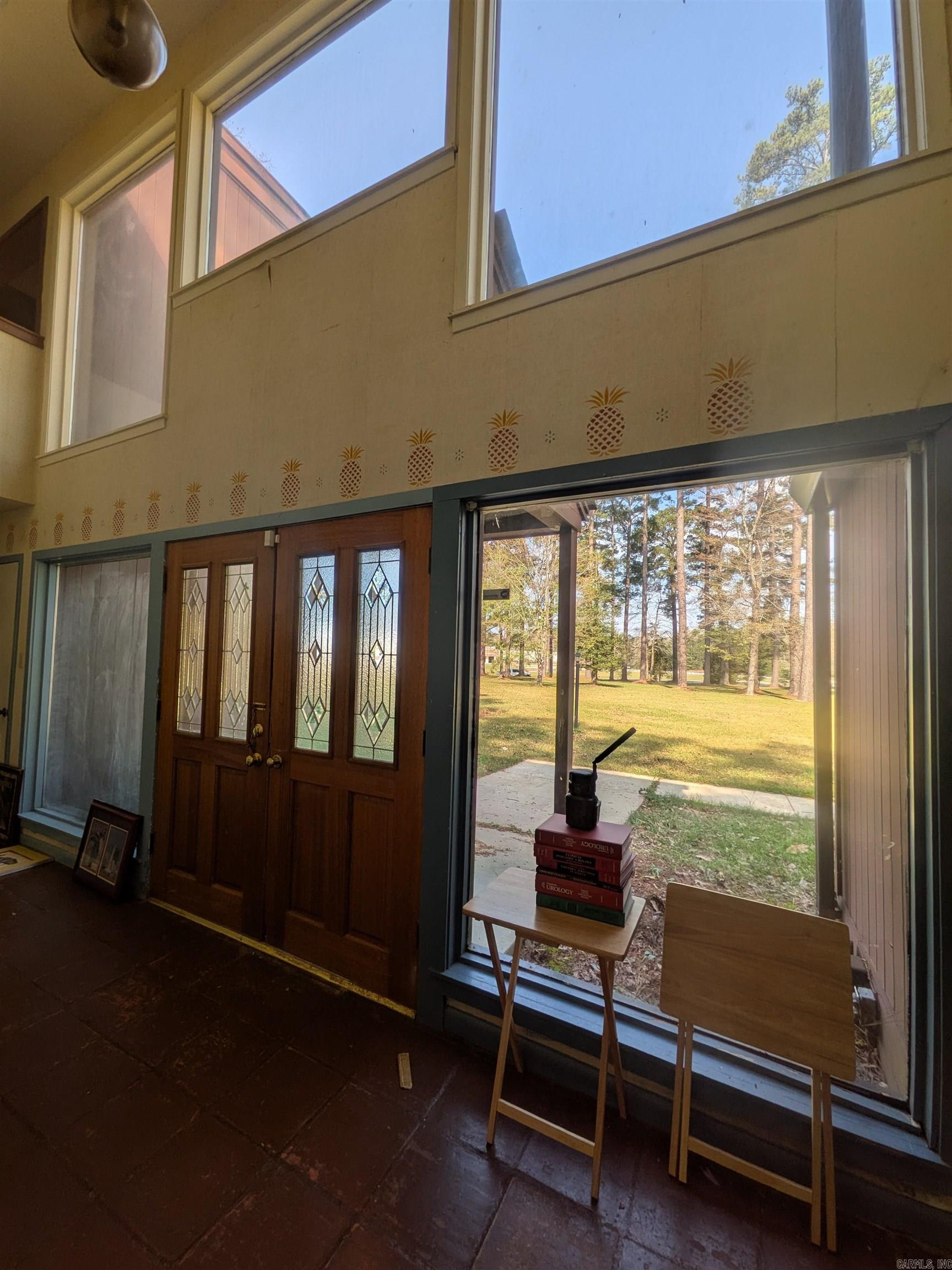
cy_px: 635
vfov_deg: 102.1
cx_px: 476
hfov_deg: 85.7
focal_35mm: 14
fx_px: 513
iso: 47
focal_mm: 1.85
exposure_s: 1/310
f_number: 2.2
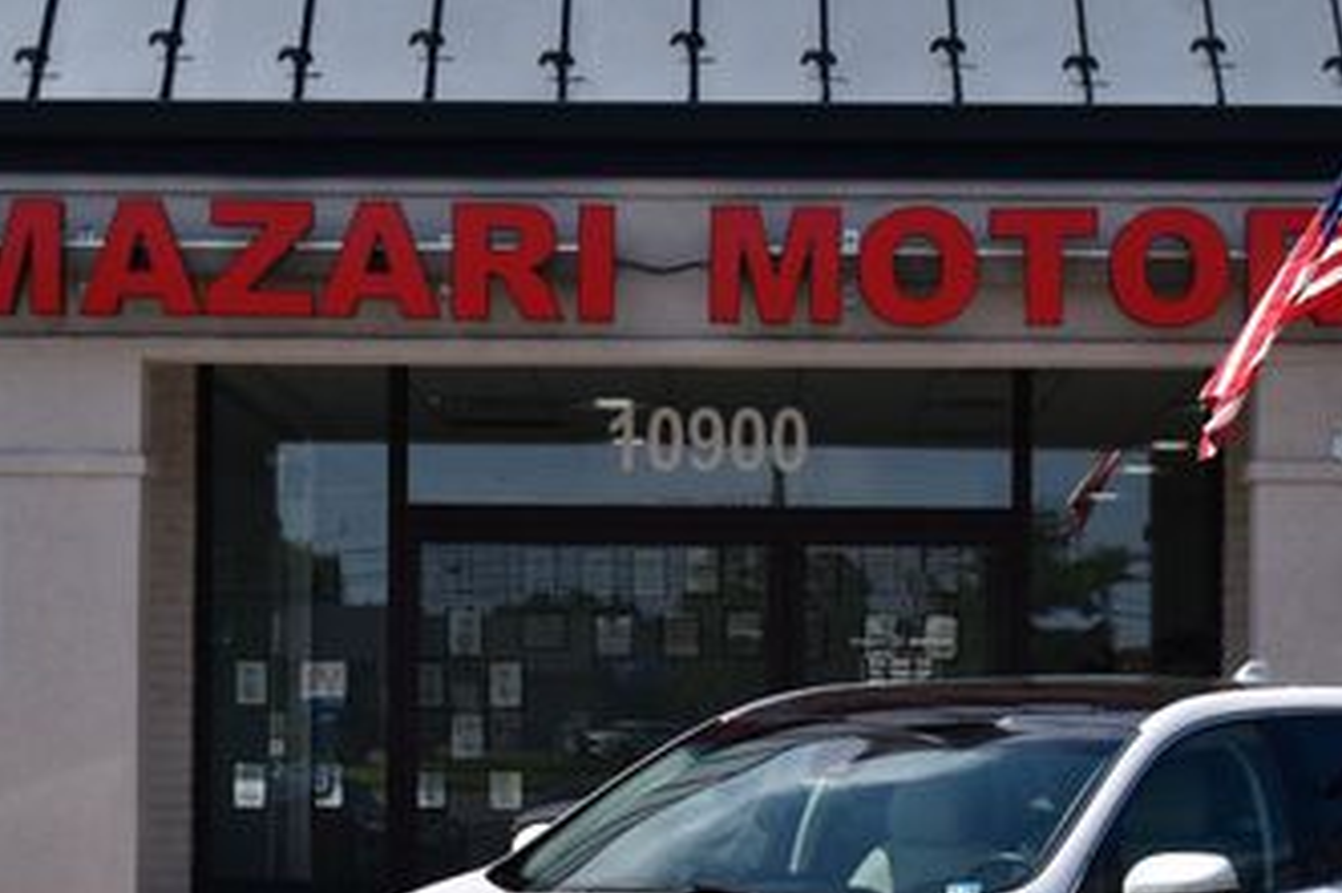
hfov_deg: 19.6
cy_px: 756
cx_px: 764
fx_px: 3875
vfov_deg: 13.1
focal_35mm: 104
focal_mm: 36
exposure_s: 1/500
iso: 280
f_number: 11
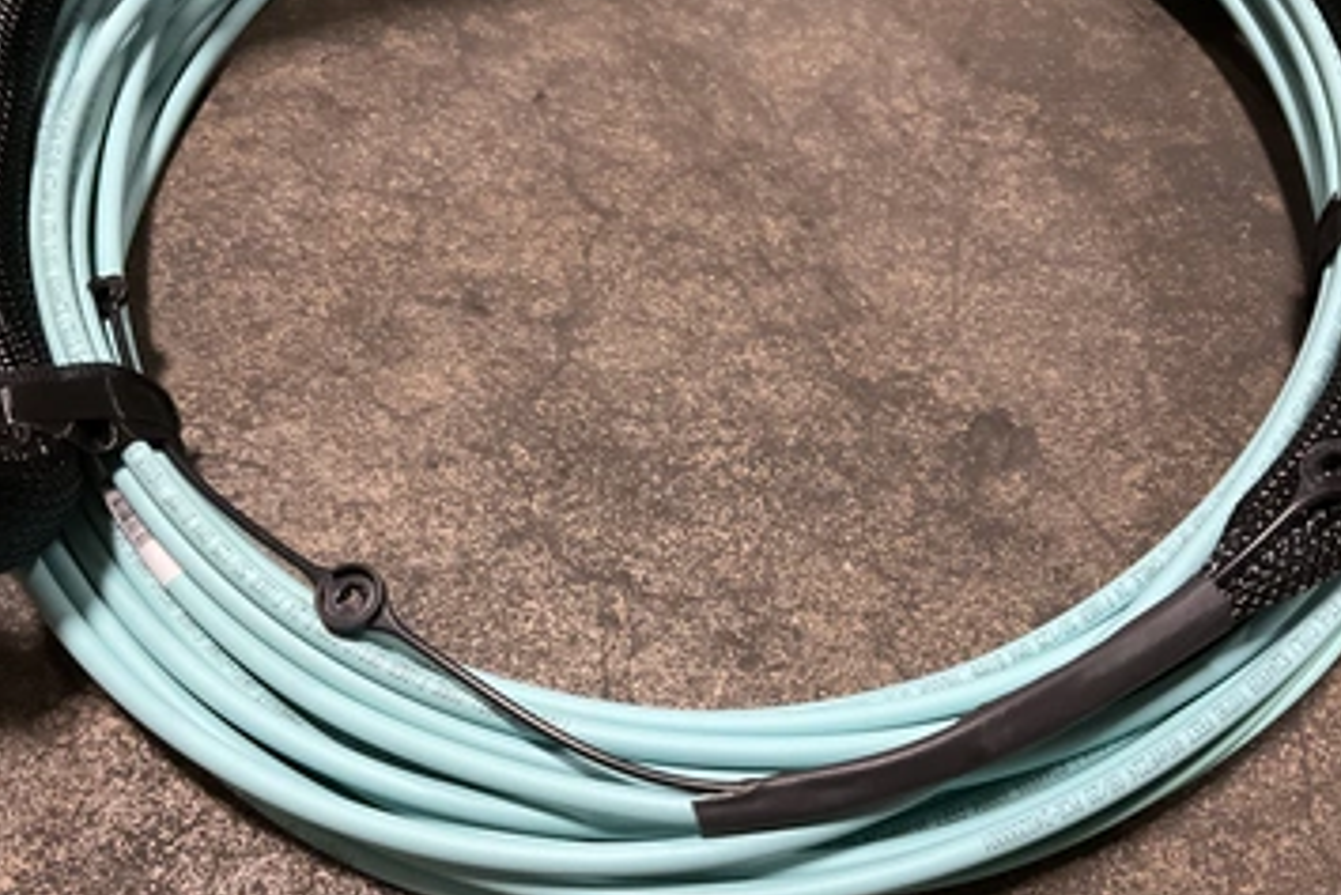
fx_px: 1267
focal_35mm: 34
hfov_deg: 55.8
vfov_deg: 38.9
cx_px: 687
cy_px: 453
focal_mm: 3
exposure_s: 1/40
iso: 320
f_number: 1.8
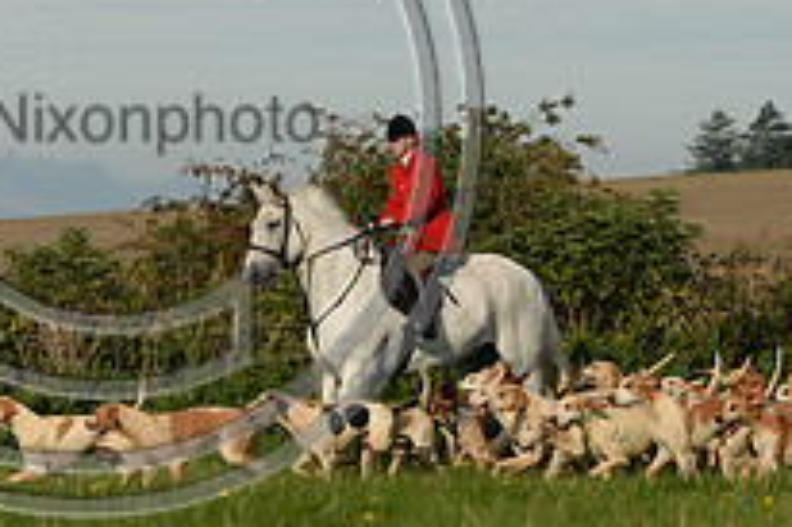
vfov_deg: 3.6
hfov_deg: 5.4
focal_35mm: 381
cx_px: 42
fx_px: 8375
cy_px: 69
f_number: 5
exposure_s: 1/1250
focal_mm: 135
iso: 200
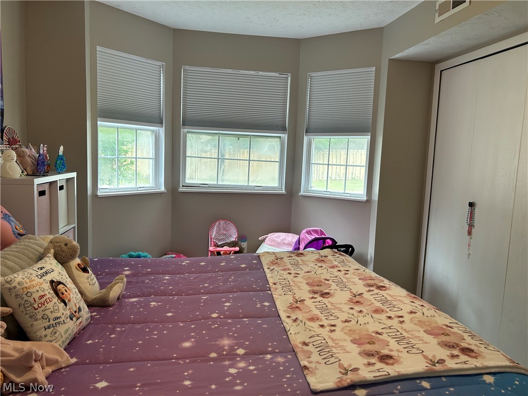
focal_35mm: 26
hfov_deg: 67.3
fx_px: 397
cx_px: 264
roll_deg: -2.2
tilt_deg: -6.8
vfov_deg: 53.1
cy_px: 198
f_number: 1.5
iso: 100
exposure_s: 1/120
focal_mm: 5.7
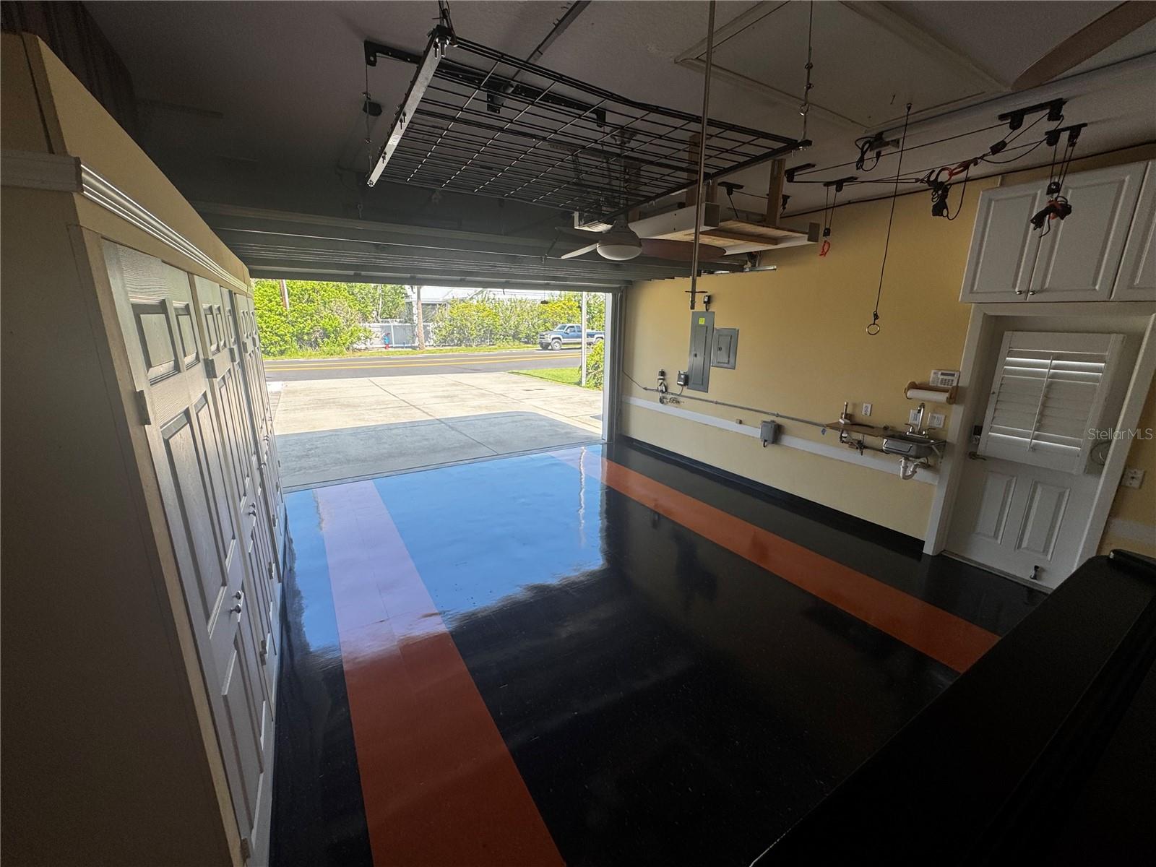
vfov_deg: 85.7
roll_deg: -2.2
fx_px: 468
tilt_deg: -15.2
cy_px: 434
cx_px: 578
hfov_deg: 102.1
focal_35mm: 14
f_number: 2.2
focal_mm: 2.22
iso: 40
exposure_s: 1/515
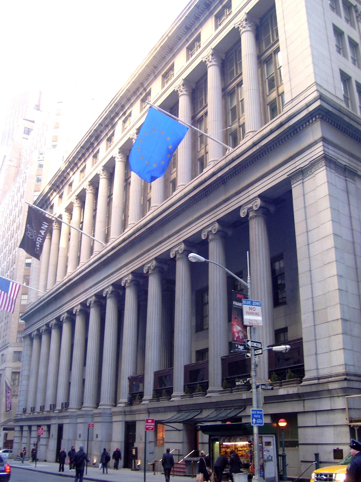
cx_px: 180
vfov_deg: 51.4
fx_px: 501
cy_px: 241
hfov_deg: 39.7
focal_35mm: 36
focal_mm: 6
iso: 100
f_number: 2.7
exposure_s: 1/30
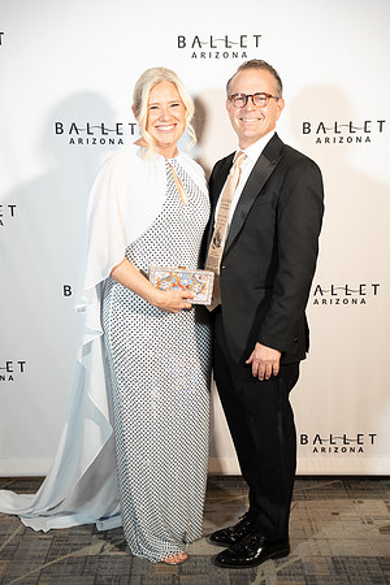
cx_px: 195
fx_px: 798
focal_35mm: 49
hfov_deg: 27.5
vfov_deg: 40.3
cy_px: 292
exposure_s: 1/160
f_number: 2.8
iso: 1600
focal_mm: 49.1
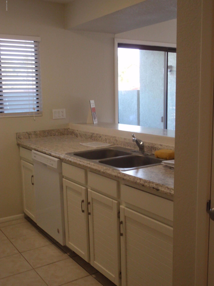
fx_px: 330
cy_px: 143
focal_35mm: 40
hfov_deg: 36.0
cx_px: 107
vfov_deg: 46.8
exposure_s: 1/40
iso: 200
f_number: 3.9
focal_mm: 7.25
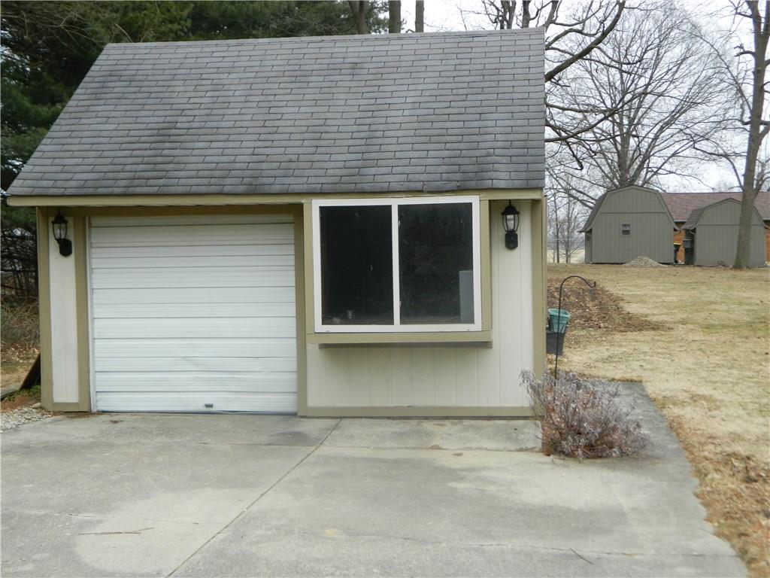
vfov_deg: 30.9
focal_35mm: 47
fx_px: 1045
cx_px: 385
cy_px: 289
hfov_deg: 40.4
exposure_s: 1/125
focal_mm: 8.4
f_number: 3.6
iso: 80
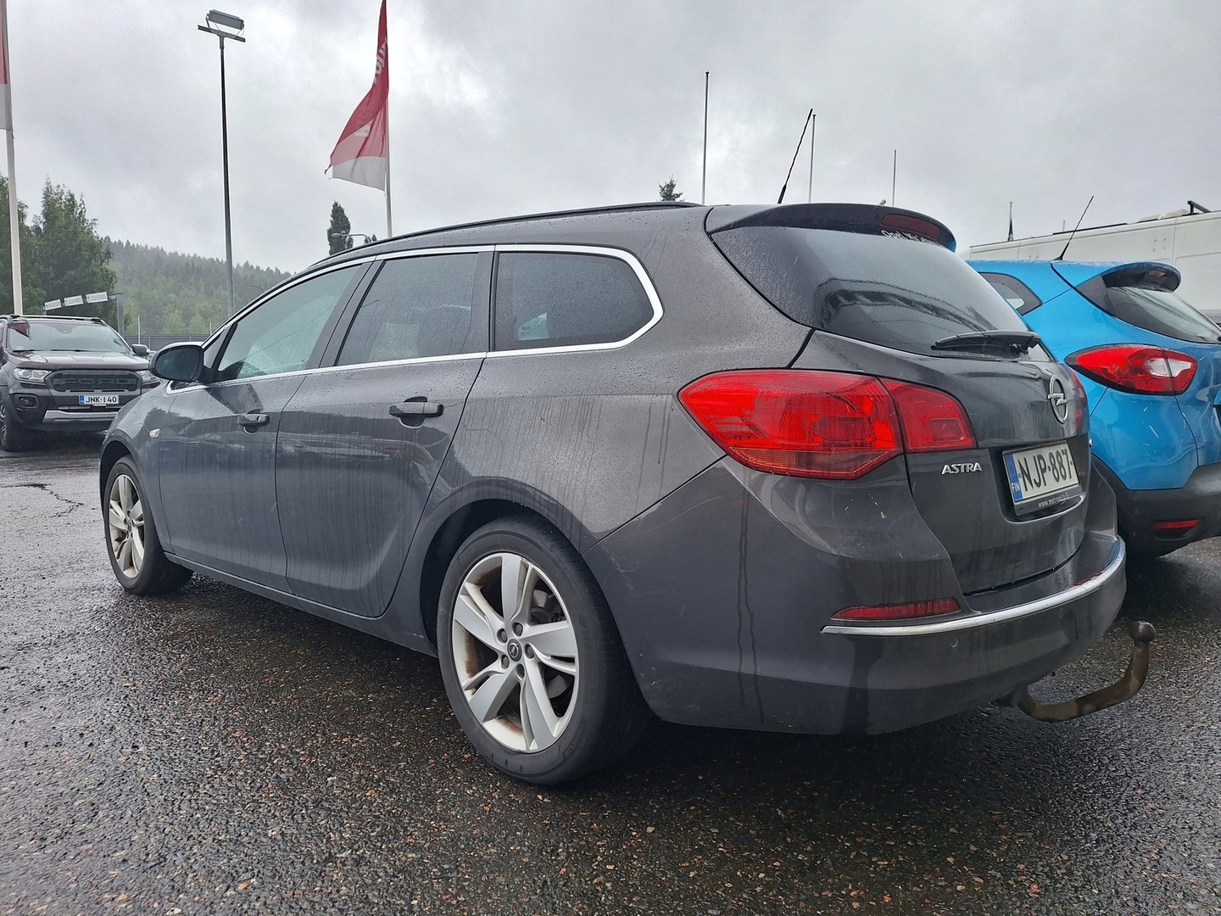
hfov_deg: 73.9
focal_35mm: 23
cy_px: 458
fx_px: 811
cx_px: 610
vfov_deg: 58.9
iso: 40
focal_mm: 5.54
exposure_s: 1/528
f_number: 1.8
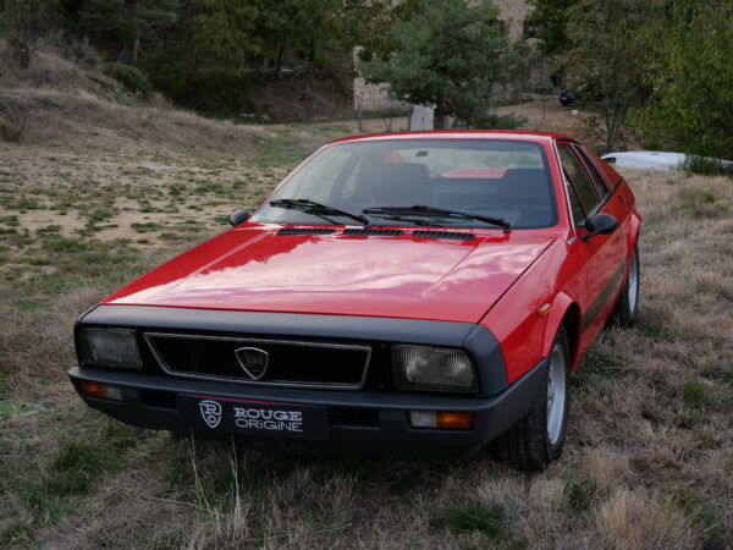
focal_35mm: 44
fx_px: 932
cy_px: 275
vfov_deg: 32.9
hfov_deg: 42.9
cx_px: 366
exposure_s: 1/160
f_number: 5
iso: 200
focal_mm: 22
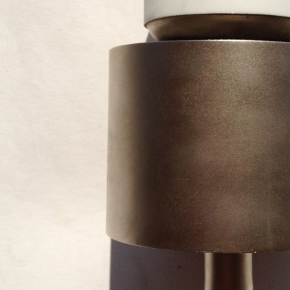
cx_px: 240
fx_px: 711
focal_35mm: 75
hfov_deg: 22.7
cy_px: 107
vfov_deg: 23.0
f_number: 2.4
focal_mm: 4.28
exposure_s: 1/3953
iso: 64
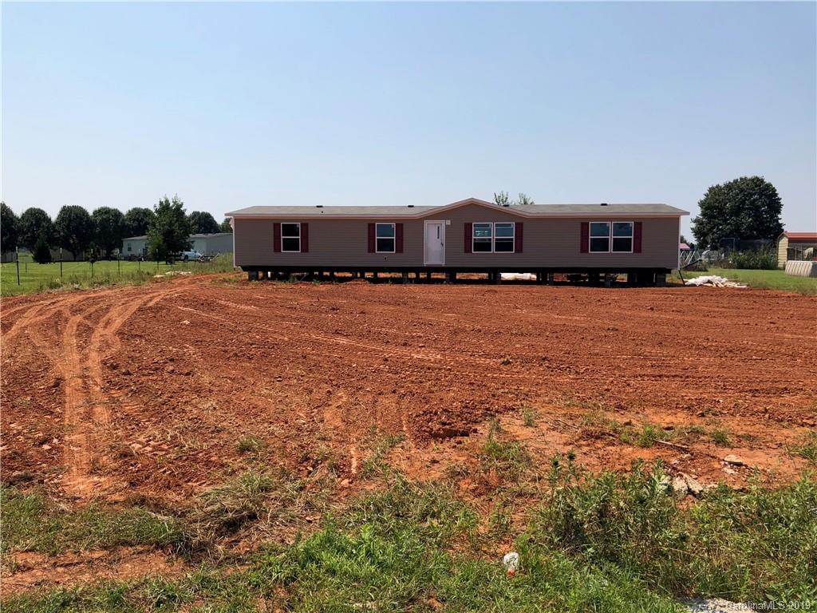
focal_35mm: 28
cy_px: 306
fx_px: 661
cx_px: 408
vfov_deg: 49.7
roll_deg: +0.1
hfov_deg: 63.4
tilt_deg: -4.0
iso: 20
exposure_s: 1/2825
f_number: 1.8
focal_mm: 3.99
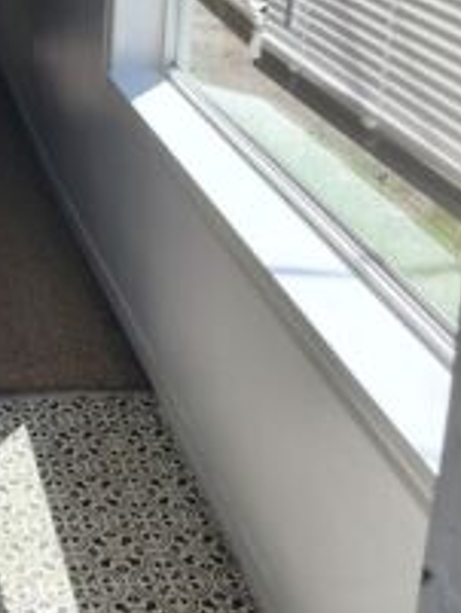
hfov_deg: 22.5
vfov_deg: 29.8
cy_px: 17
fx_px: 1082
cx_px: -64
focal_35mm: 61
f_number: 1.8
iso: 12
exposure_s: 1/292
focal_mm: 6.4
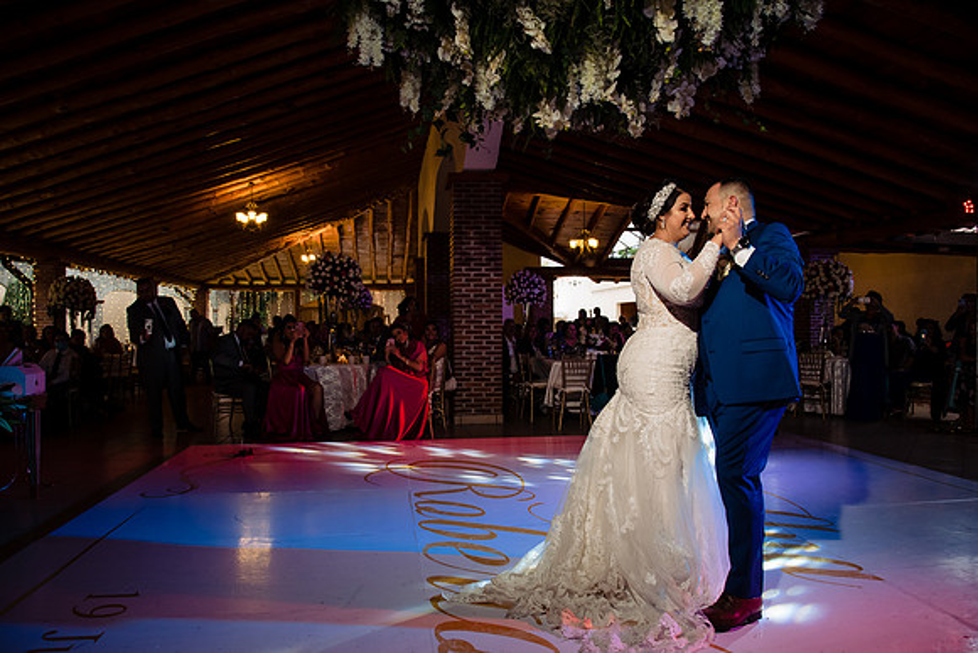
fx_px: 677
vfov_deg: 51.5
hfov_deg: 71.7
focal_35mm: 25
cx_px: 489
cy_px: 326
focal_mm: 24
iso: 2000
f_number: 8
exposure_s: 1/100
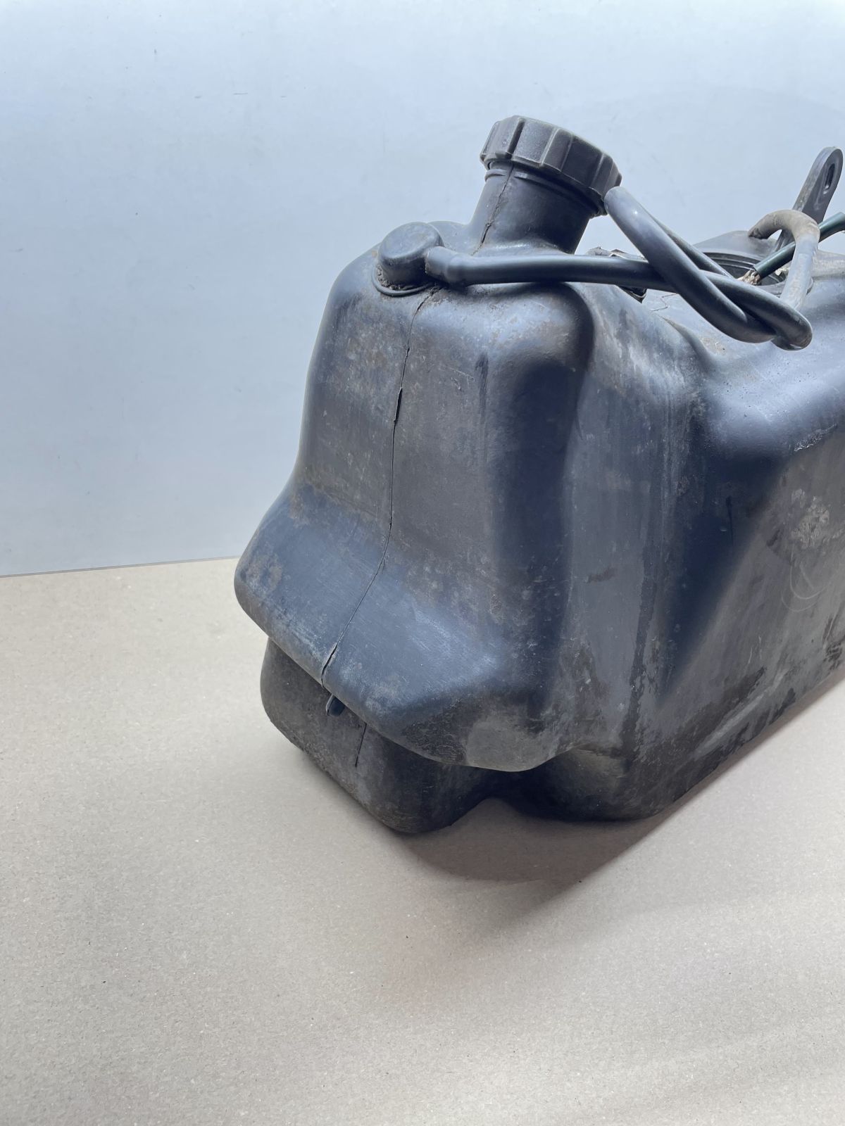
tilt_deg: -30.6
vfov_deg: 67.3
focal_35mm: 26
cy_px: 563
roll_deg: -2.2
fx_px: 846
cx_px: 422
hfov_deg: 53.1
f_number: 1.6
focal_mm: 4.2
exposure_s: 1/50
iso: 80
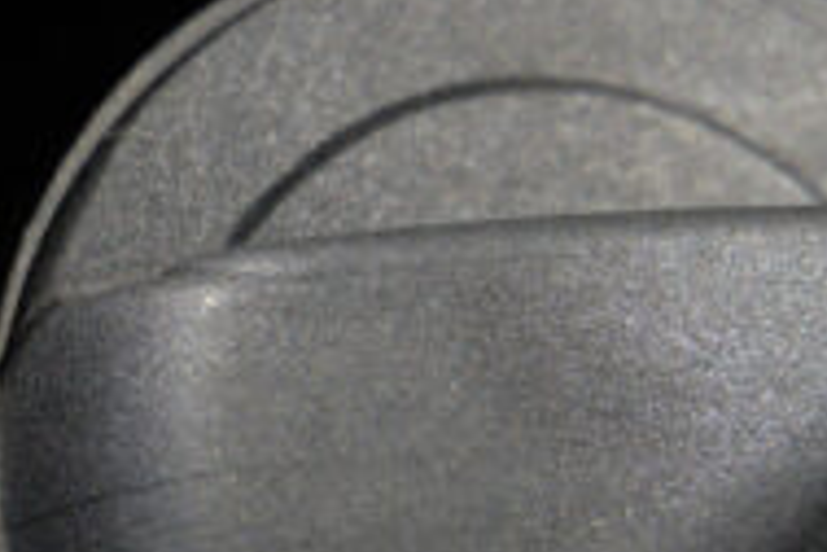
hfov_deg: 7.0
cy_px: 436
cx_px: 31
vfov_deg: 4.7
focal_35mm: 292
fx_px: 6707
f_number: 2.8
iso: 3200
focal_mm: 54
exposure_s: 1/125
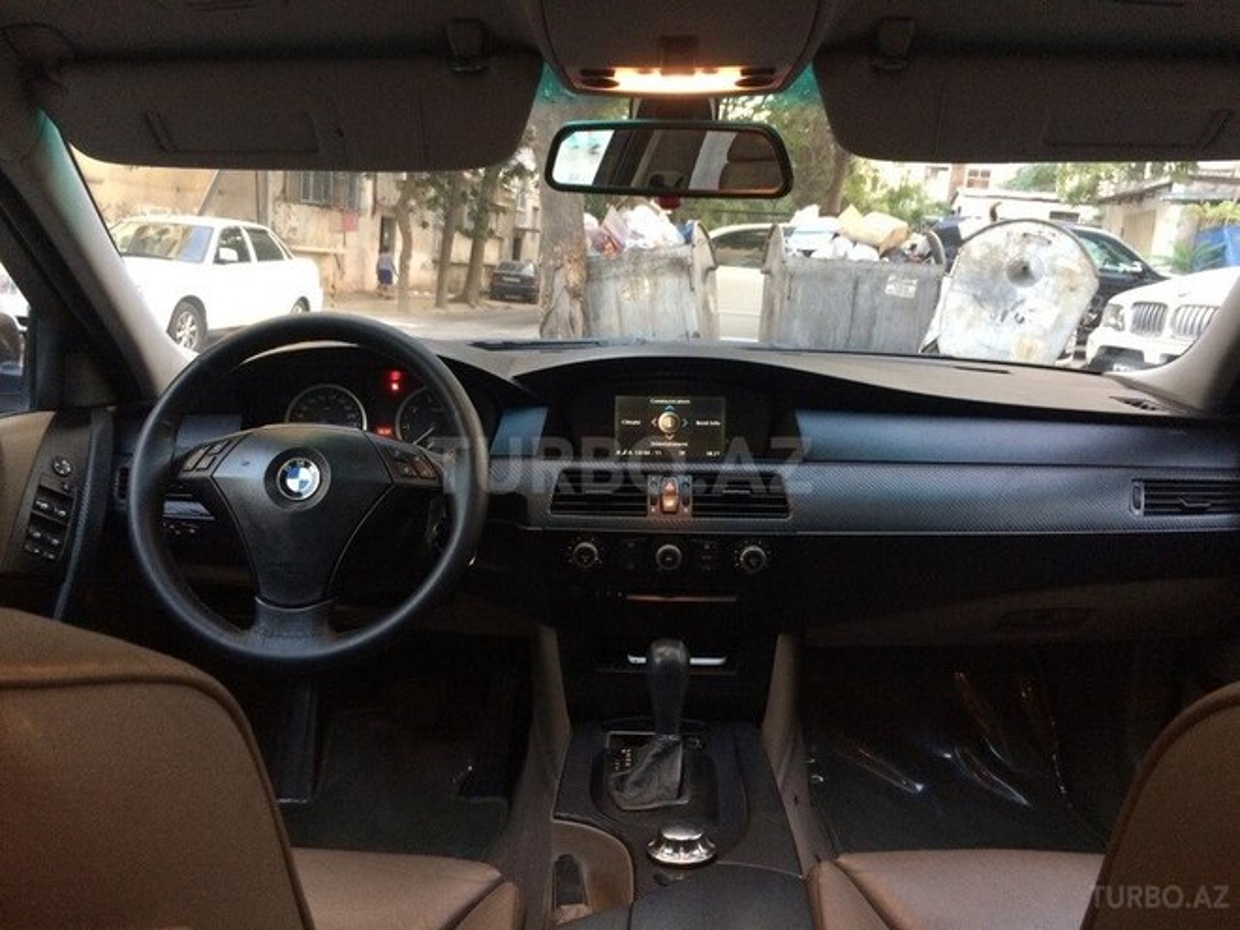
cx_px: 620
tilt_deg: -11.8
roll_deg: -3.5
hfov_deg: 61.7
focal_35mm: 29
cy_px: 465
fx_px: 1039
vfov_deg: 48.2
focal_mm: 4.15
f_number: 2.2
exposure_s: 1/20
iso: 250
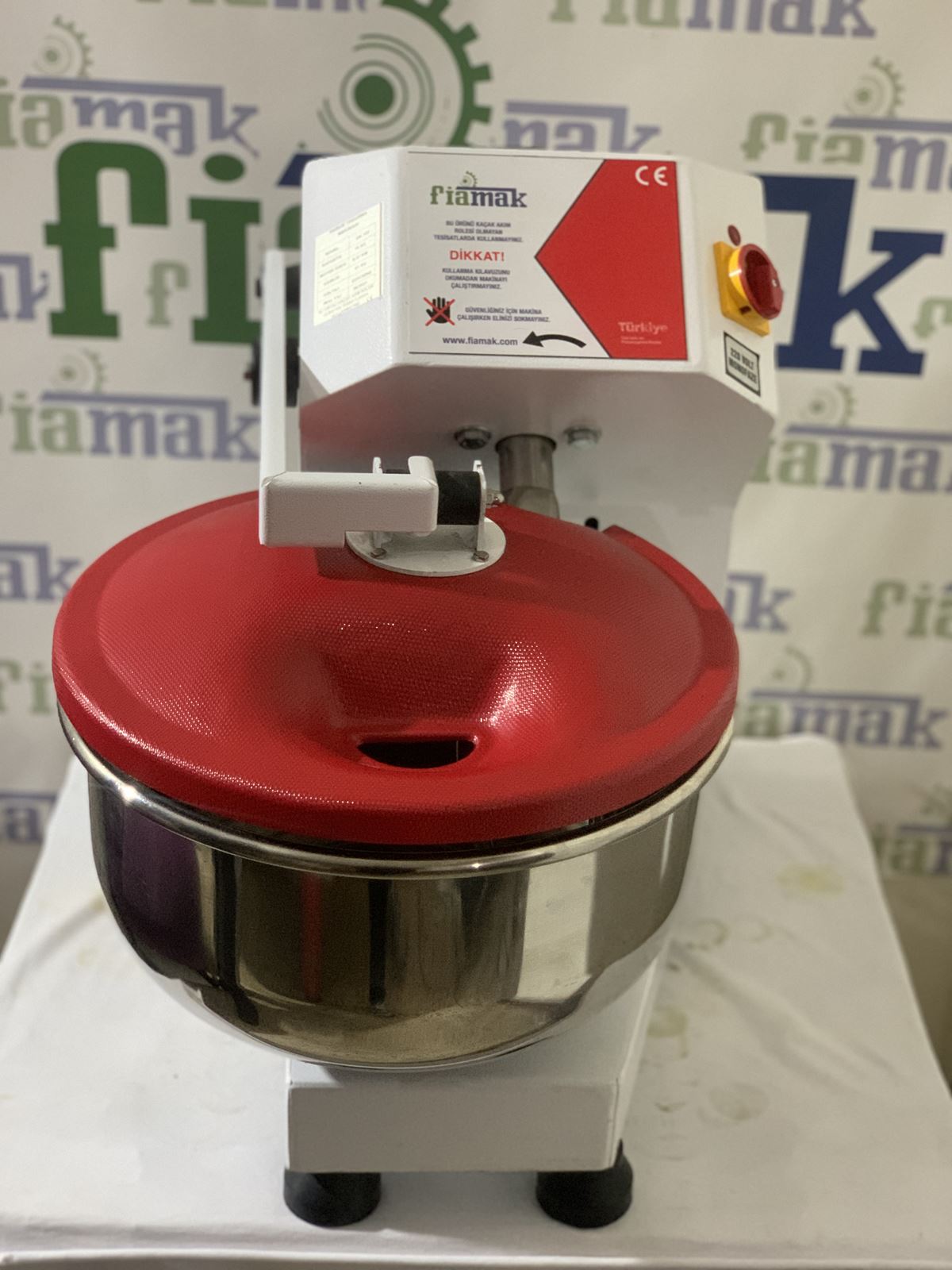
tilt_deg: -29.0
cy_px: 635
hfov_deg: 28.0
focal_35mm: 52
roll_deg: -2.9
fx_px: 1907
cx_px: 476
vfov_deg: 36.8
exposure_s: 1/50
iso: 320
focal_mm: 6
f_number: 2.4
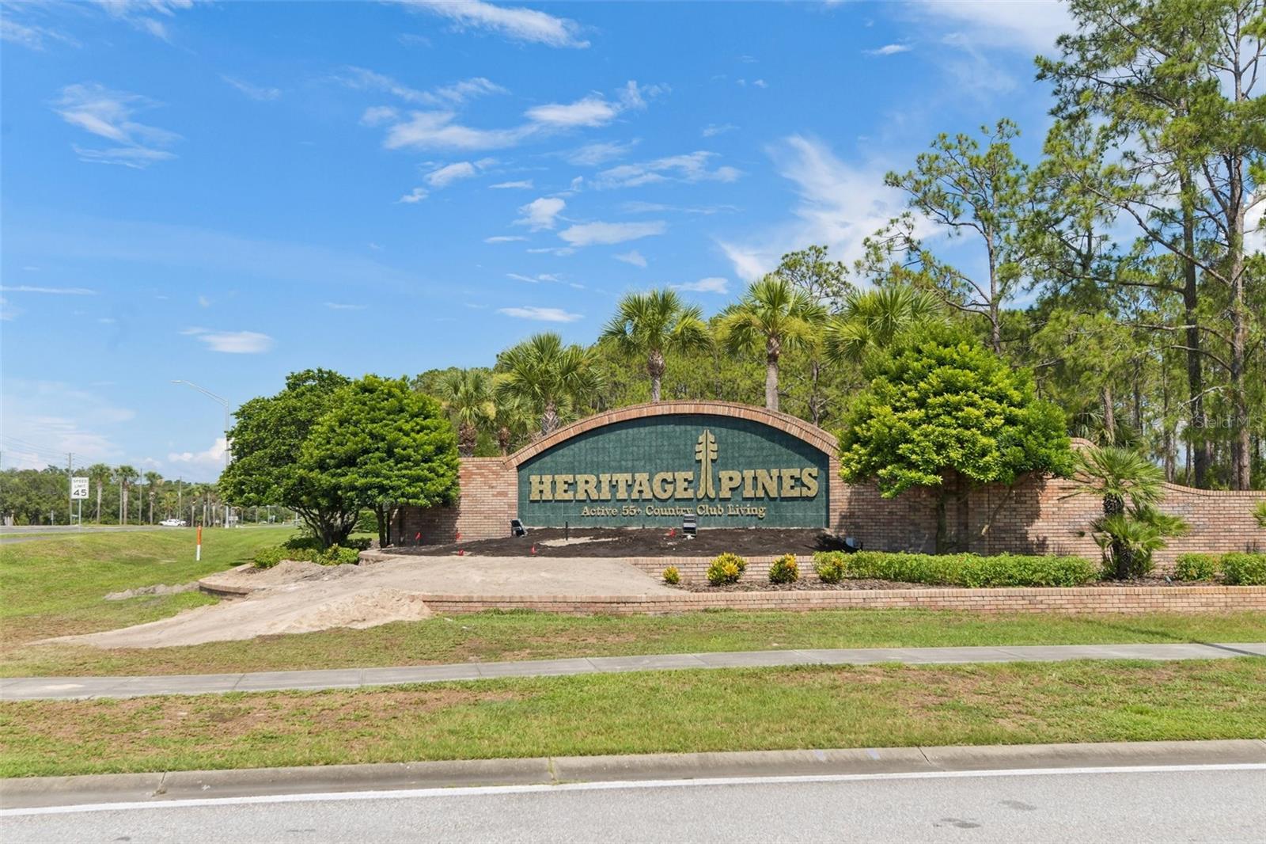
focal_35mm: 35
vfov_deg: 37.8
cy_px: 422
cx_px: 633
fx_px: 1231
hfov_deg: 54.4
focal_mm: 35
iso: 400
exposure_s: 1/1600
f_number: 8
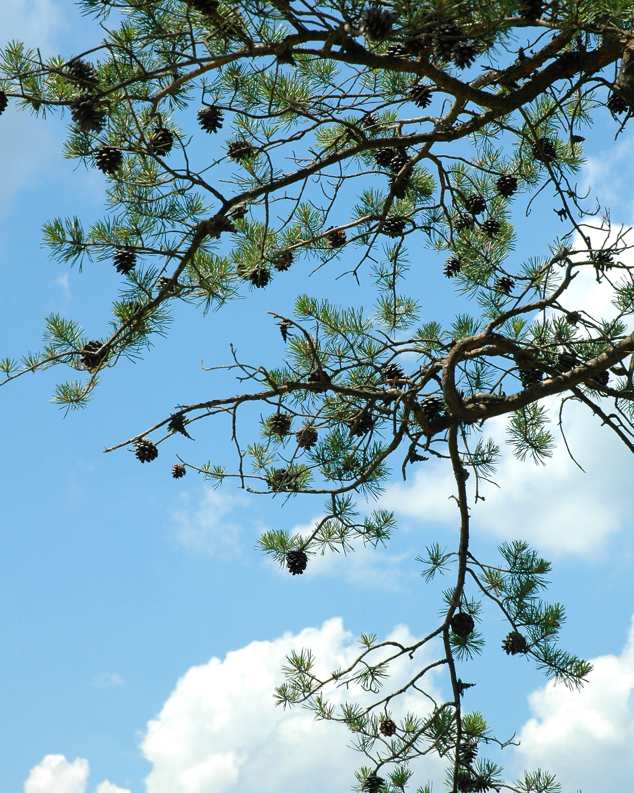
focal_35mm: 85
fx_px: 1994
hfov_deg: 18.1
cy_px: 385
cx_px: 317
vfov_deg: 22.5
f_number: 9
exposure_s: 1/320
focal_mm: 50
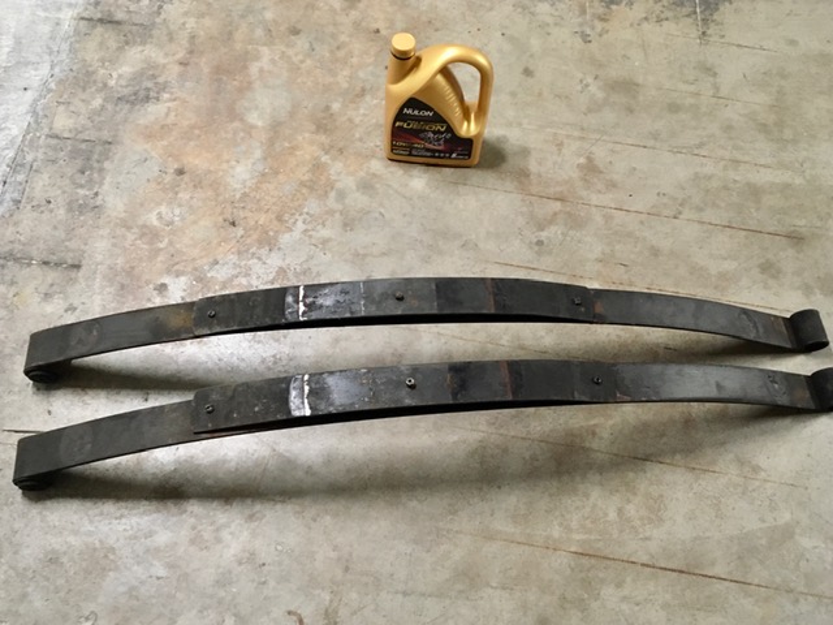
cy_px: 312
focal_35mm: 29
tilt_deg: -61.0
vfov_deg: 48.2
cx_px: 416
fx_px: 698
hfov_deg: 61.7
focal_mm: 4.15
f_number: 2.2
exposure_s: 1/17
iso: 400
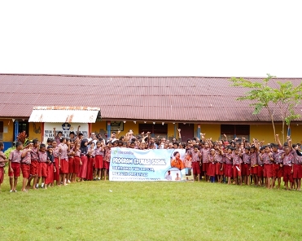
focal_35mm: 49
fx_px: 438
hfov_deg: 38.1
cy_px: 120
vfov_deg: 30.8
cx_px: 149
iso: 50
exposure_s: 1/320
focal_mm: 43
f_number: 2.8
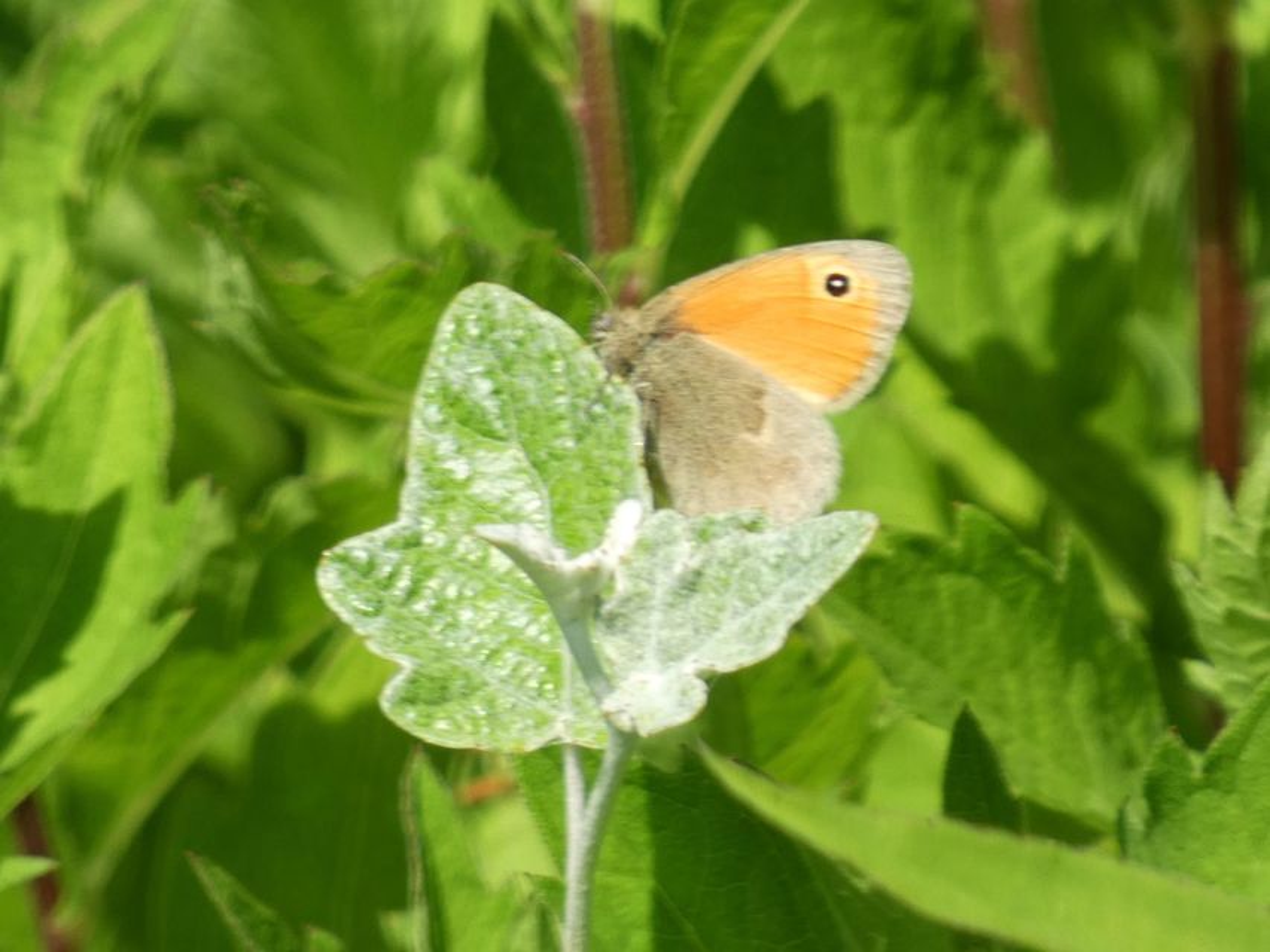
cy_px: 476
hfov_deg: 2.1
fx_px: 34749
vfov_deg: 1.6
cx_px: 635
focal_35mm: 947
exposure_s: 1/125
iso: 80
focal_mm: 169.6
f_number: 5.6
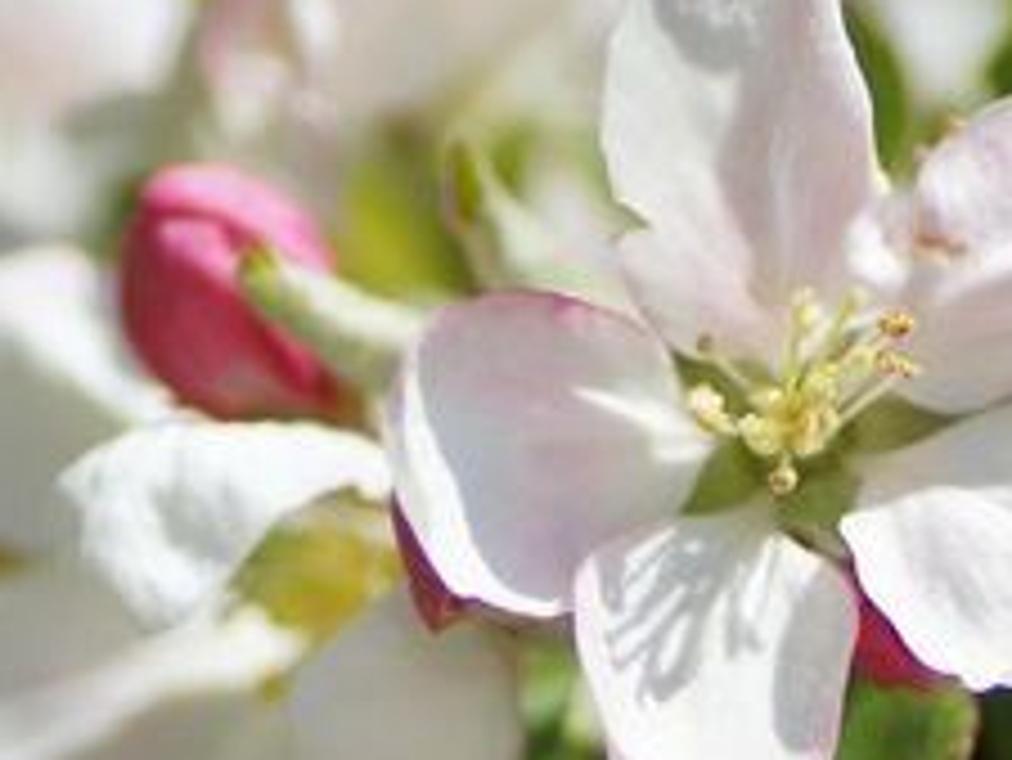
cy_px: 1005
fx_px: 15152
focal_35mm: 518
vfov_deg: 2.9
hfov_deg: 3.8
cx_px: 994
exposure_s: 1/1250
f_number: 2.8
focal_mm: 90
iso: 100
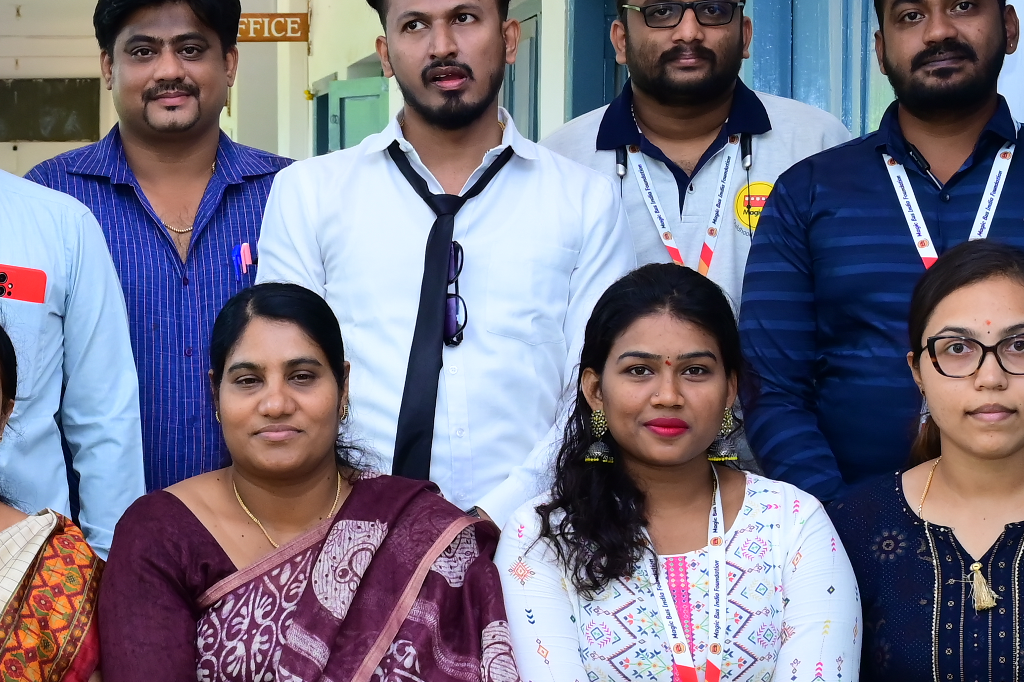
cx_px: 131
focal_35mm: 111
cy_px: 623
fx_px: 3156
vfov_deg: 12.2
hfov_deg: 18.2
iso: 1600
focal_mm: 38
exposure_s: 1/160
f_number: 8
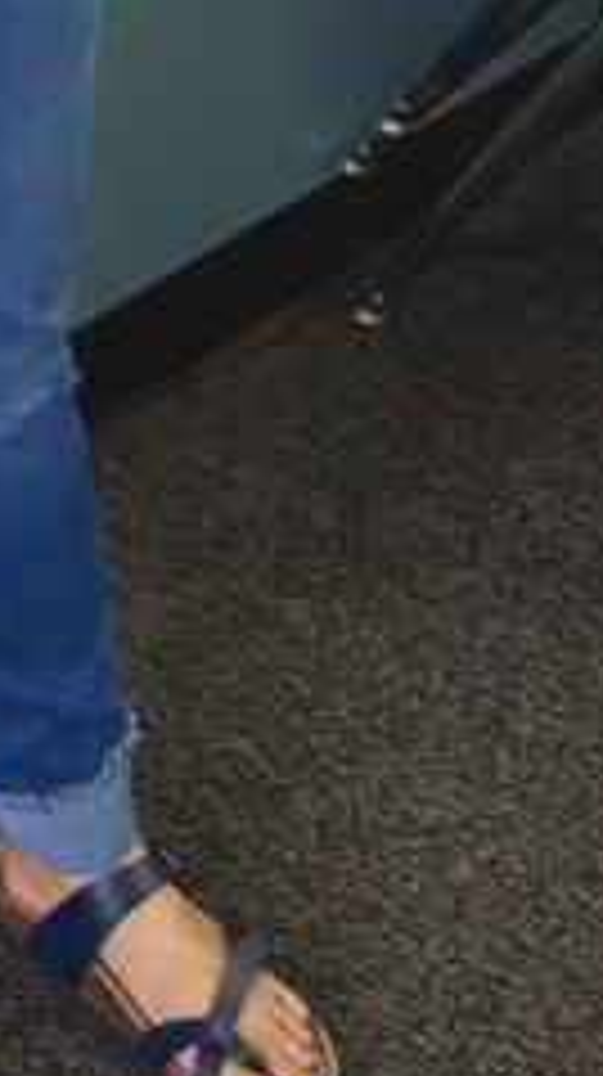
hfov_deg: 10.0
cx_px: -626
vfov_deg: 16.6
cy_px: -734
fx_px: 3192
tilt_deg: -13.0
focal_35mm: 112
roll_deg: +3.7
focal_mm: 6.76
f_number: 1.78
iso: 500
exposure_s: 1/60
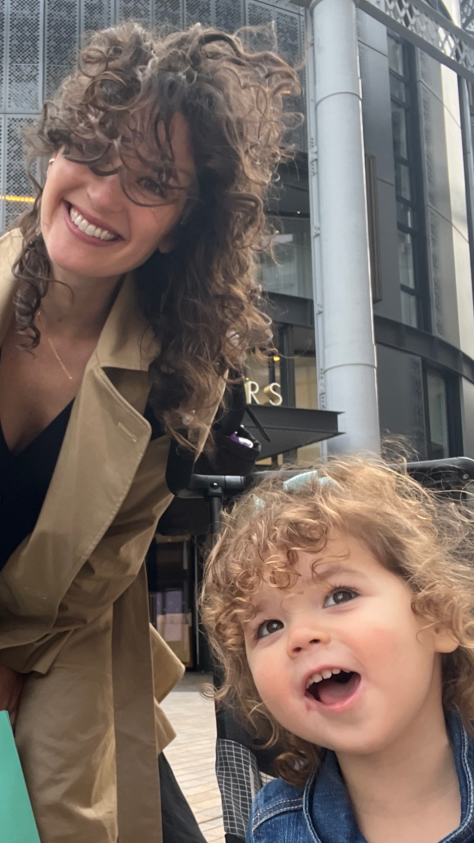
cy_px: 453
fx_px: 849
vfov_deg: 52.7
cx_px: 49
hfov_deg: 29.9
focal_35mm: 38
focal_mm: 2.71
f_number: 2.2
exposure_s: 1/104
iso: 100
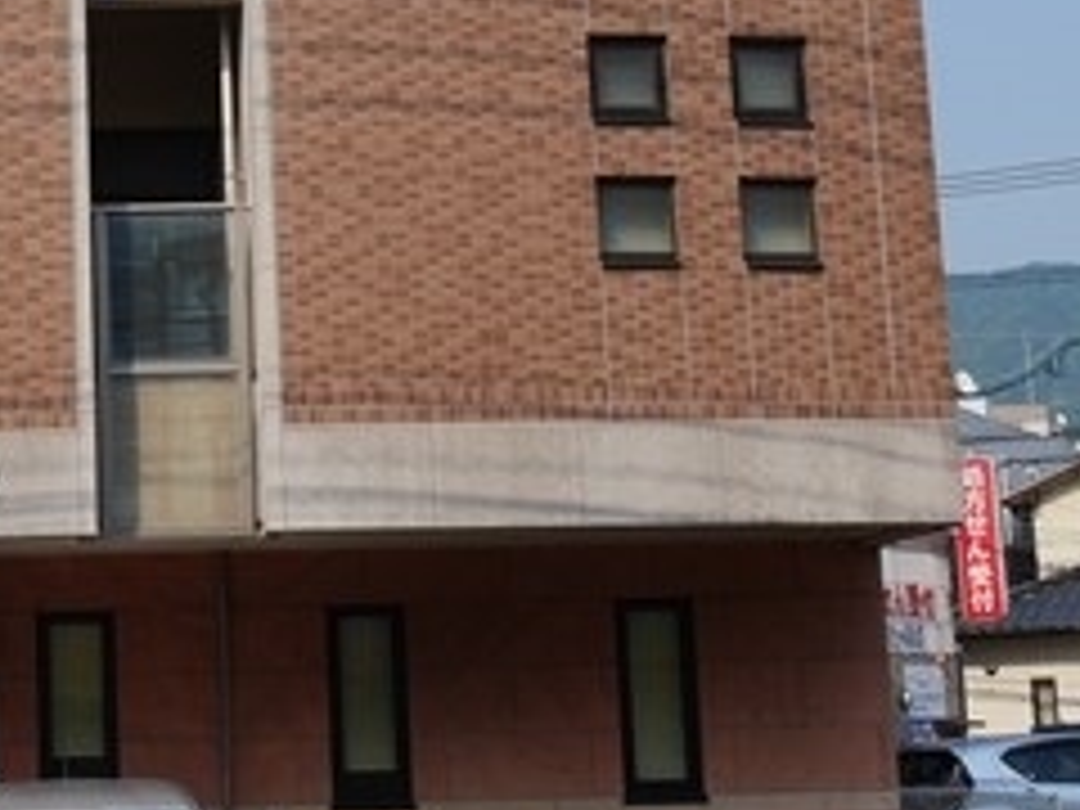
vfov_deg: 15.3
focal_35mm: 96
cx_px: 86
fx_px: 2995
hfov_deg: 20.0
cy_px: 153
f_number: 9
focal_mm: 18
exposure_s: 1/400
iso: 200
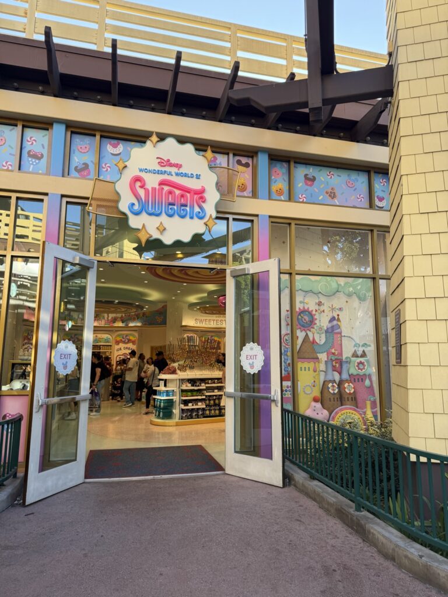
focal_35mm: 24
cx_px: 224
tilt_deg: +10.0
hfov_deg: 56.8
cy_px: 298
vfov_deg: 71.6
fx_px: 414
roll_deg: +1.2
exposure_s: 1/240
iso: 64
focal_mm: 6.76
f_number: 1.78
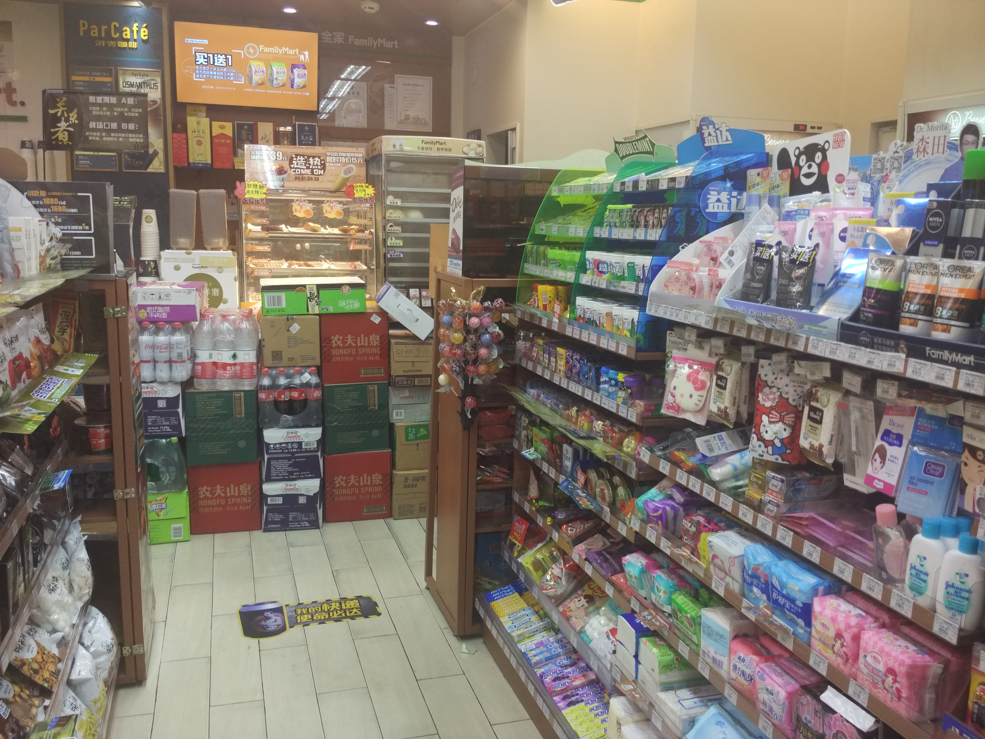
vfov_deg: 46.8
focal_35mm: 30
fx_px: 854
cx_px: 492
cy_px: 370
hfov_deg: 60.0
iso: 259
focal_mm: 4.12
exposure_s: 1/50
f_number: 2
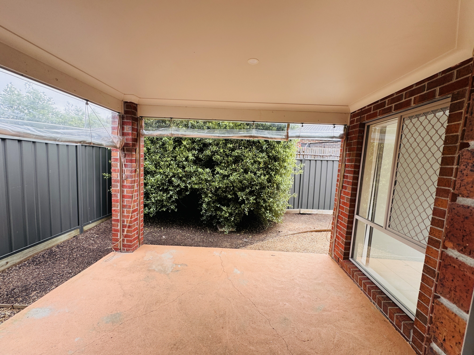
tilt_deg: -4.9
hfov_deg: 102.1
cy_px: 178
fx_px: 192
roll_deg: -3.3
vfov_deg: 85.7
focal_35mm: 14
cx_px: 237
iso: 40
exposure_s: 1/128
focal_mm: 2.22
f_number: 2.2
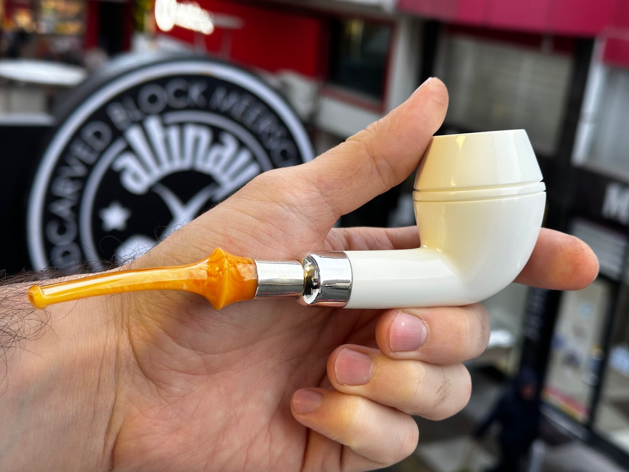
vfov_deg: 30.3
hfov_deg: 39.7
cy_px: 236
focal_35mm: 48
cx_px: 314
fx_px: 872
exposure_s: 1/100
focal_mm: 6.86
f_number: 1.78
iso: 80
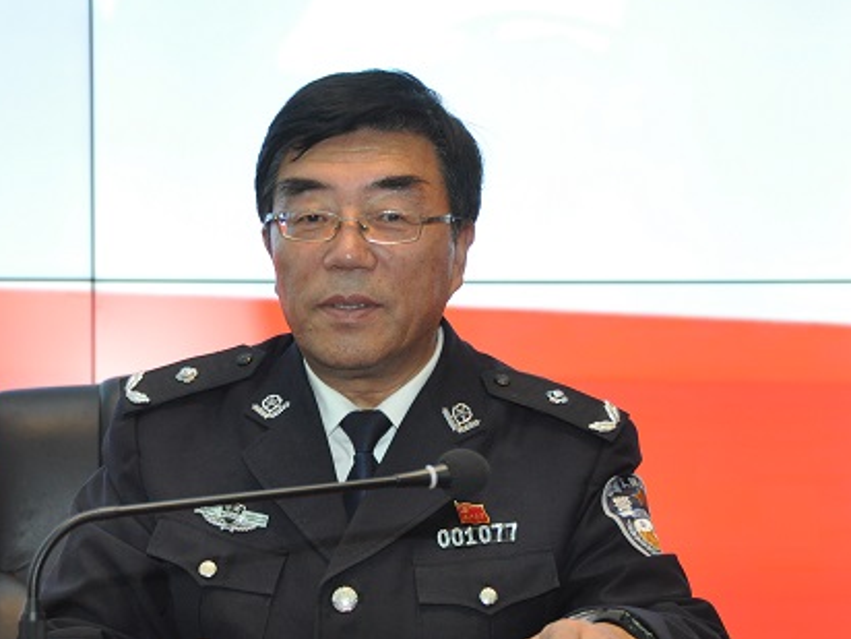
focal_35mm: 130
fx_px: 3196
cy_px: 389
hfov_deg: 15.2
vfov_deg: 11.4
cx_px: 370
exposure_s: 1/80
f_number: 6.3
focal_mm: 62
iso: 1250
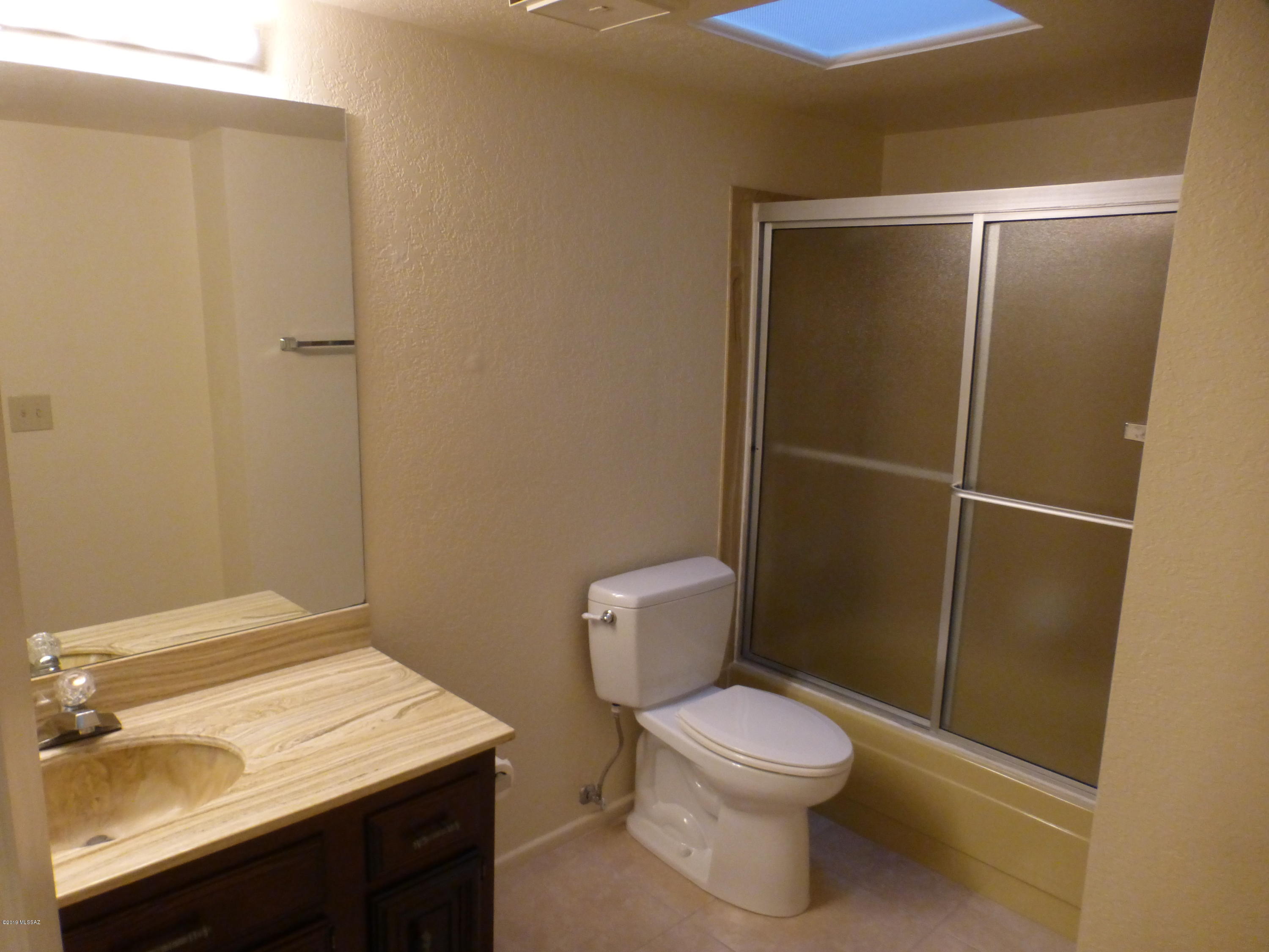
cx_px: 634
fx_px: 916
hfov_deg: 69.4
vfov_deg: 54.9
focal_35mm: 25
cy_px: 476
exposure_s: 1/60
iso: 400
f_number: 3.3
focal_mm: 4.3
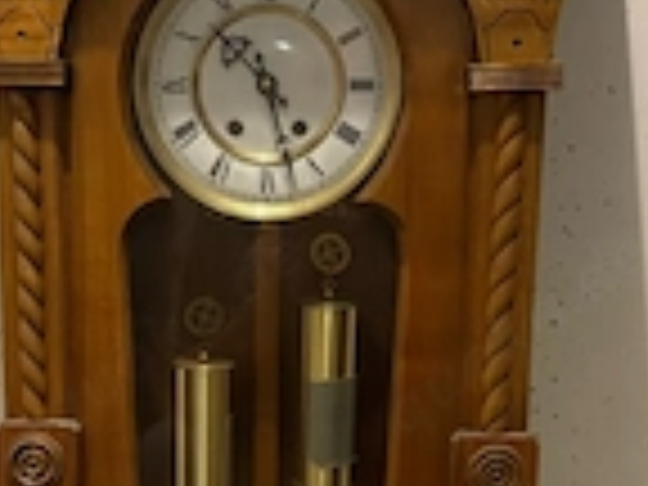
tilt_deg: -21.1
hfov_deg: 27.0
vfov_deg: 20.2
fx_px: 1348
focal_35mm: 72
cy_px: 382
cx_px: 270
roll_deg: -2.2
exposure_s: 1/25
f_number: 1.6
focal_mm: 5.96
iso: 640
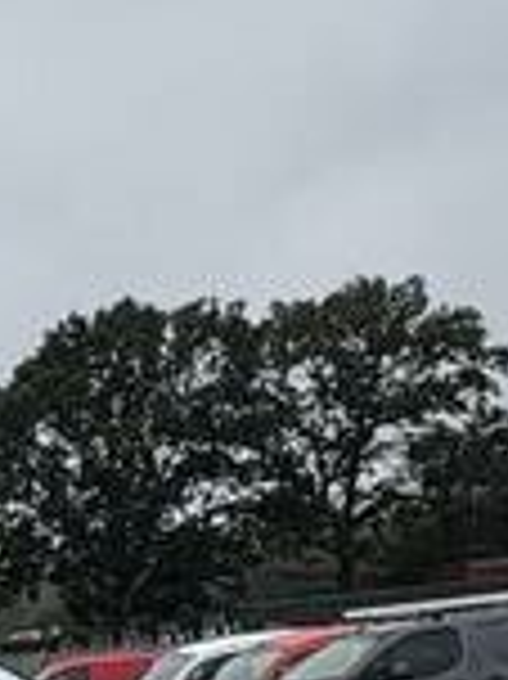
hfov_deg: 14.3
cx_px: -557
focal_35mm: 83
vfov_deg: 22.9
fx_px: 1626
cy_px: 635
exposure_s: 1/631
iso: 40
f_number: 2.2
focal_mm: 2.22
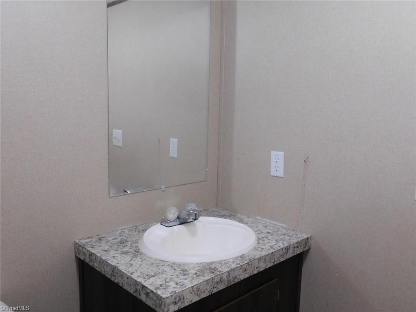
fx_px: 361
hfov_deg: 60.0
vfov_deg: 46.8
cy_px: 156
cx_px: 208
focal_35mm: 30
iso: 400
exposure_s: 1/25
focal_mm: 5.3
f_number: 3.2
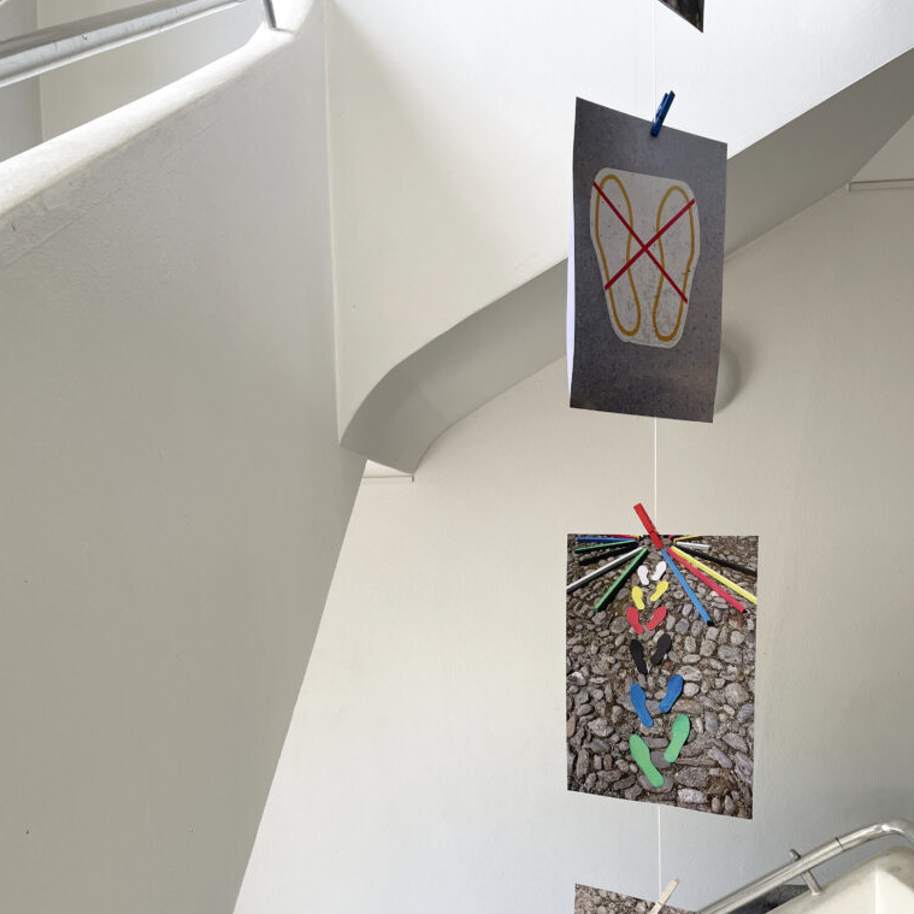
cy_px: 592
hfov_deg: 52.5
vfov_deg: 51.8
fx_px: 926
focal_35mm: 31
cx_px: 456
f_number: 1.6
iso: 50
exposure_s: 1/121
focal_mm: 4.2
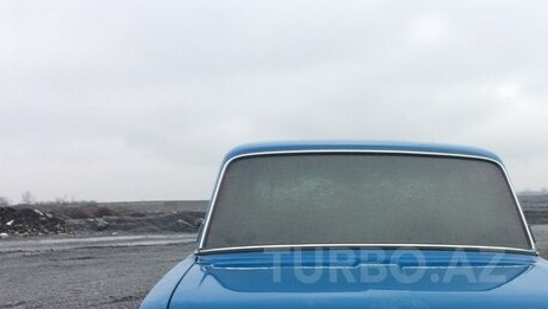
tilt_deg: -5.1
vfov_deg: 25.9
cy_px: 265
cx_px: 385
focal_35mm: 45
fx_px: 654
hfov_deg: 44.5
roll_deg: +2.8
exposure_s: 1/50
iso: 50
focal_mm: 4.15
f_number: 2.2
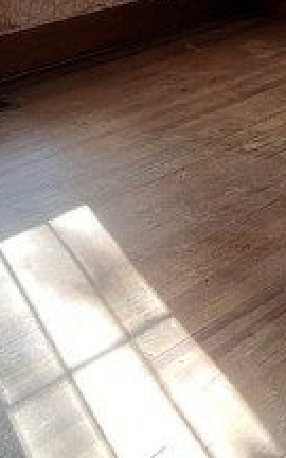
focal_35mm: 98
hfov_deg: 13.2
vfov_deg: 19.3
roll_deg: -0.6
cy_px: -161
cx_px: 278
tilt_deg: -3.8
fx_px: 1222
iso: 125
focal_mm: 5.7
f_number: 1.5
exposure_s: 1/69
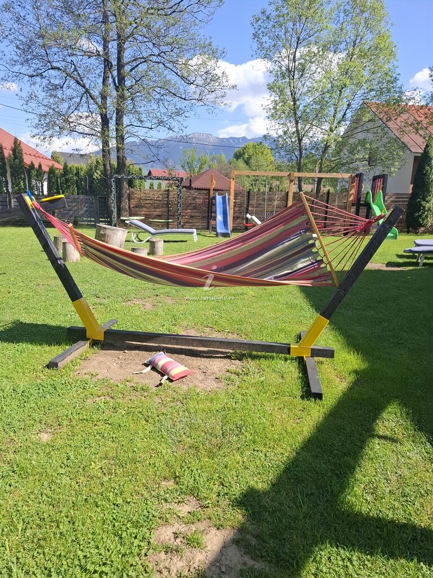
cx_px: 216
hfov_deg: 58.9
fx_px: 384
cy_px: 289
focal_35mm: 23
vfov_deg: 73.9
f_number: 1.8
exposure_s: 1/1088
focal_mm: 5.54
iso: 50
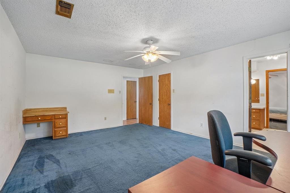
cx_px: 145
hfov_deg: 100.4
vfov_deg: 77.3
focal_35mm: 15
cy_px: 96
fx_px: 121
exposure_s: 1/4
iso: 400
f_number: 8
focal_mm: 10
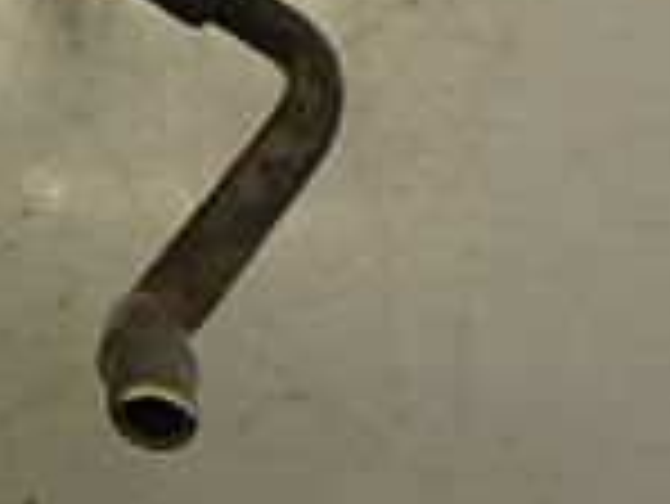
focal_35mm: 90
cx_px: -517
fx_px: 1743
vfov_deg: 14.3
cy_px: -428
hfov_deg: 17.7
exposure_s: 1/80
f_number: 3.5
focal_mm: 3.7
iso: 125
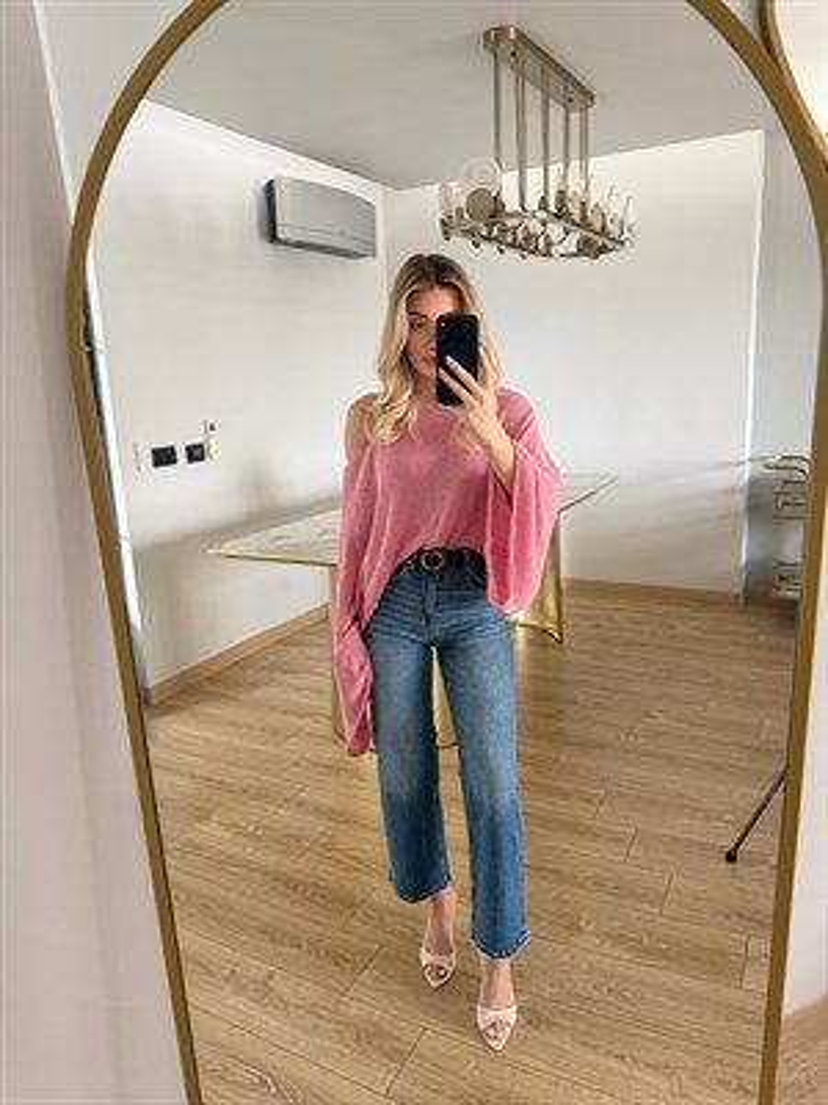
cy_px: 552
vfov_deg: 71.6
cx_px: 414
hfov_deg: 56.8
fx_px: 765
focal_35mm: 24
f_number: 1.78
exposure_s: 1/85
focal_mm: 6.76
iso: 200
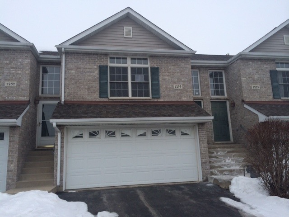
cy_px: 108
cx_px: 144
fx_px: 250
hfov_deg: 60.0
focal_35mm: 30
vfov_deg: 46.8
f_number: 2.2
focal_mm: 4.12
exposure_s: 1/1414
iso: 32
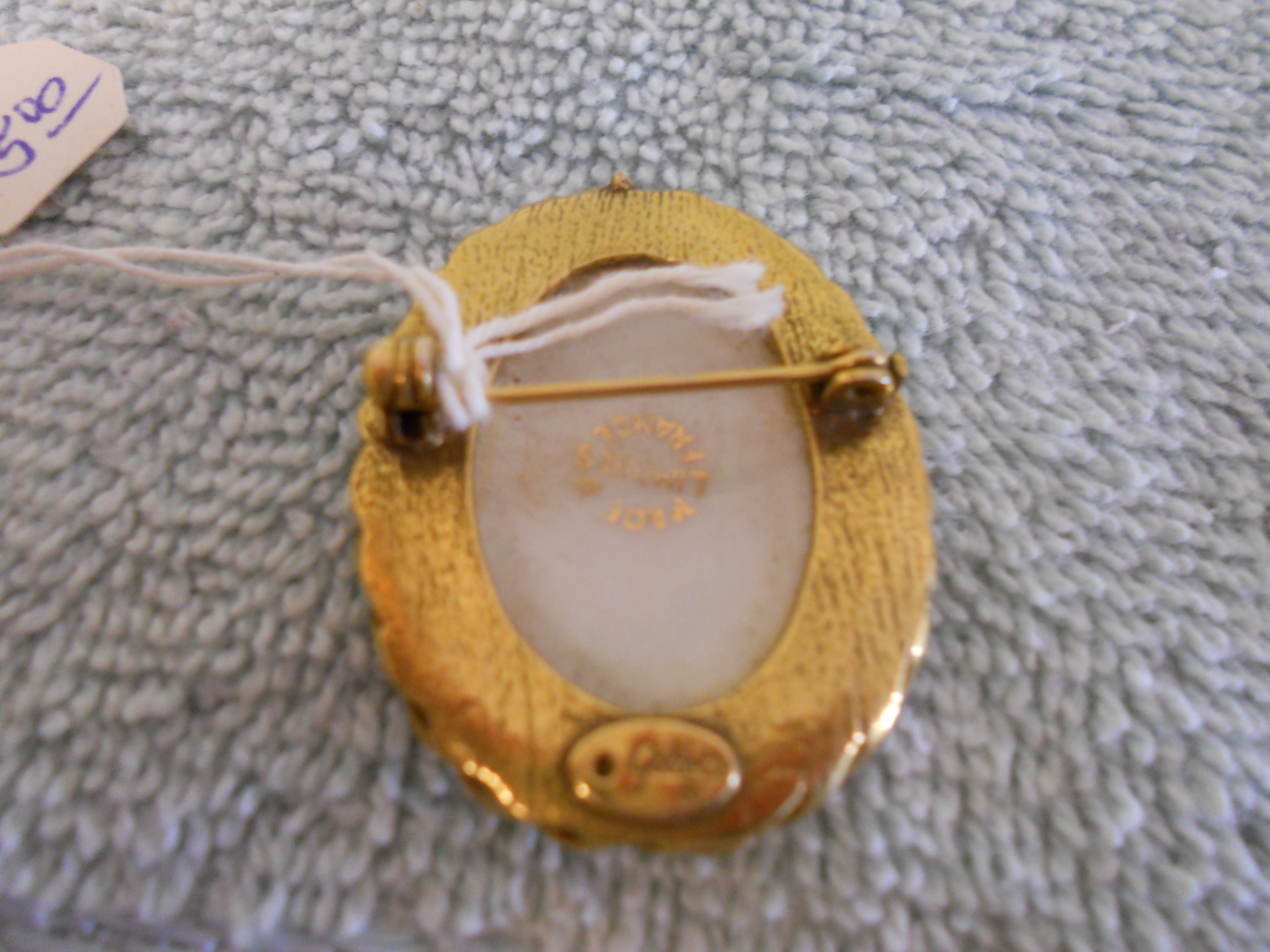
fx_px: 1174
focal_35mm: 32
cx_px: 635
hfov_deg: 56.8
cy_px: 476
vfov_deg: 44.2
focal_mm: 5.8
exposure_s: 1/10
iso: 400
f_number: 3.5
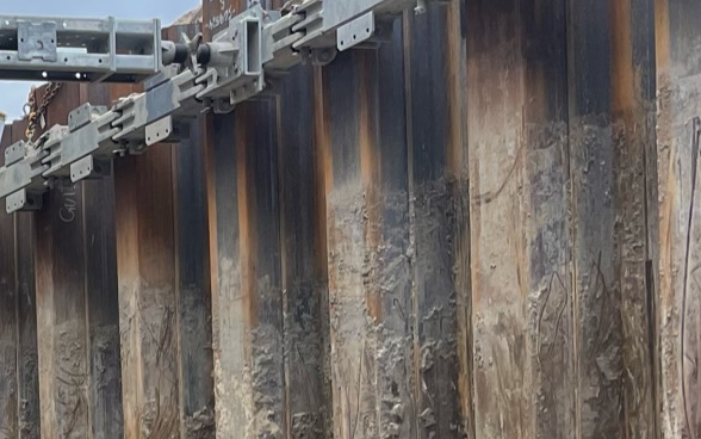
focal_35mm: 96
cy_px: 717
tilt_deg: -3.8
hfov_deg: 19.4
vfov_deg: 12.7
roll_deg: +2.4
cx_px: -293
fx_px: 1835
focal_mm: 4.2
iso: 32
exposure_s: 1/1383
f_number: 1.6
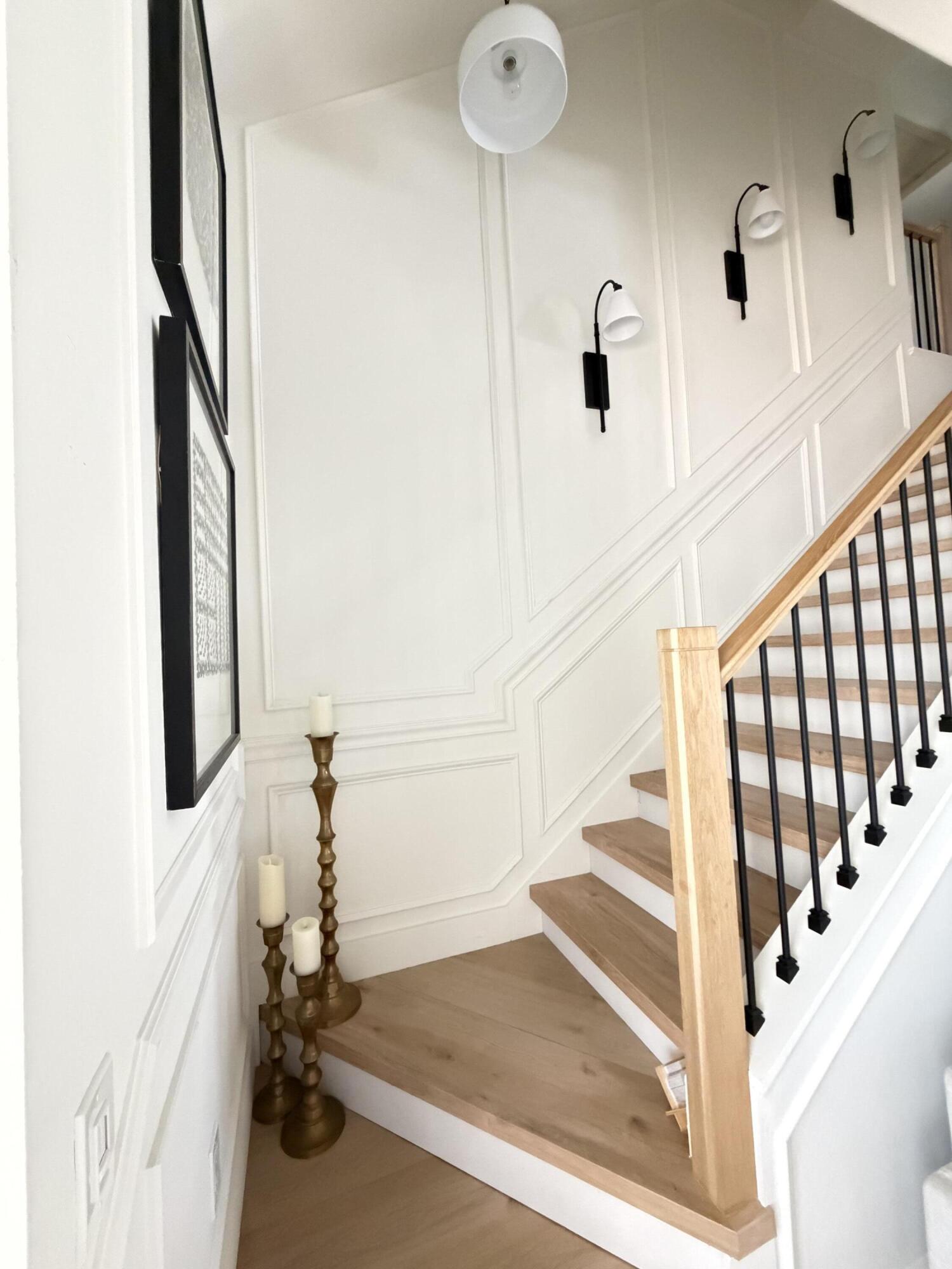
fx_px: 513
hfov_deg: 85.7
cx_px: 476
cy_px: 634
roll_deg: +2.3
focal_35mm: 14
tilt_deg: +2.4
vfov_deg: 102.1
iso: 1250
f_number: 2.2
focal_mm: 2.22
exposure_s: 1/59
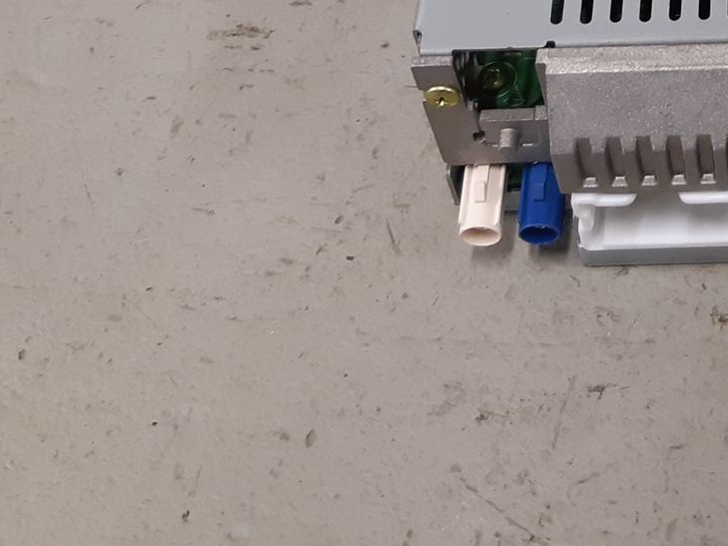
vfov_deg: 18.6
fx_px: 1535
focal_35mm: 73
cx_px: 838
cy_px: -191
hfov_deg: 24.5
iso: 125
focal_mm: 3.93
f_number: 1.7
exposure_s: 1/50
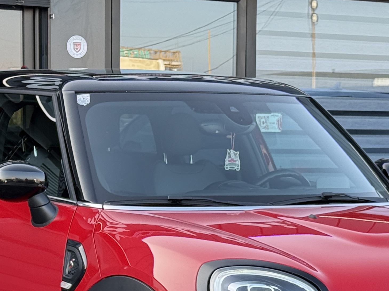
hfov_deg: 14.8
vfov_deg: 11.1
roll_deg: -0.5
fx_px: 1494
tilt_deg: -4.4
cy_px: 261
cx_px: 239
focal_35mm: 133
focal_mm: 6.76
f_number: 1.78
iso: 64
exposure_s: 1/302
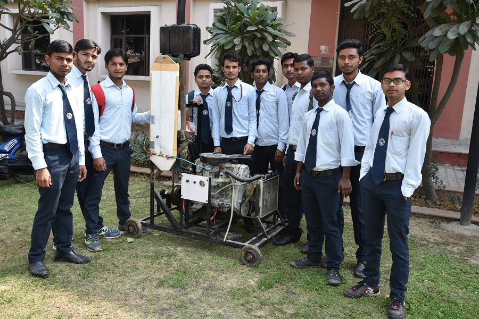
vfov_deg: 41.1
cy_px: 160
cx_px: 240
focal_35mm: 32
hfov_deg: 58.7
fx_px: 426
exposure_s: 1/200
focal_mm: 32
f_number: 9
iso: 500
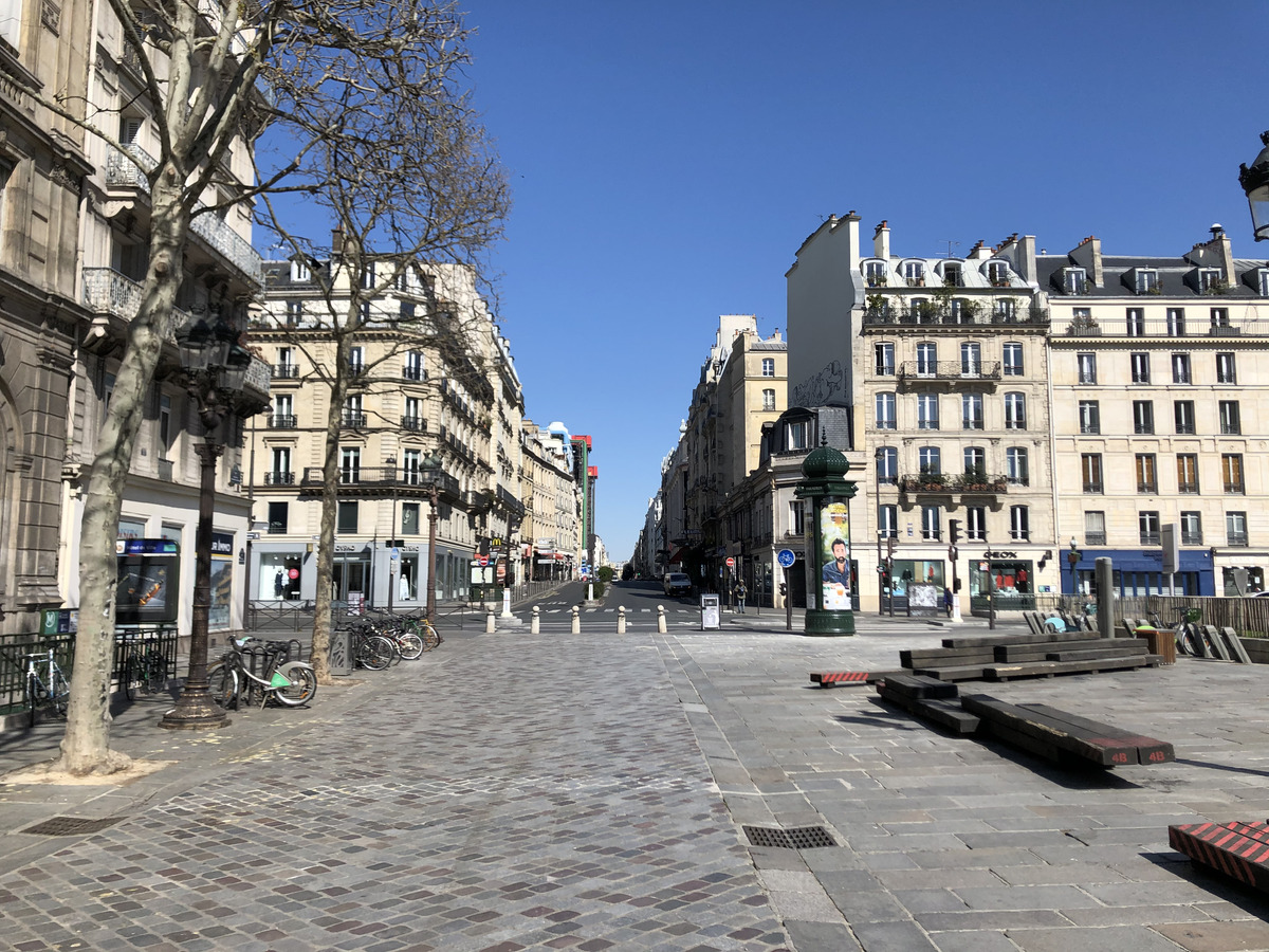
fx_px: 1026
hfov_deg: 63.4
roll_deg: +0.7
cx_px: 634
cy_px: 476
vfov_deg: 49.7
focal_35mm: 28
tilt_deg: +7.2
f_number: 1.8
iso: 20
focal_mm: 4
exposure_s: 1/2558
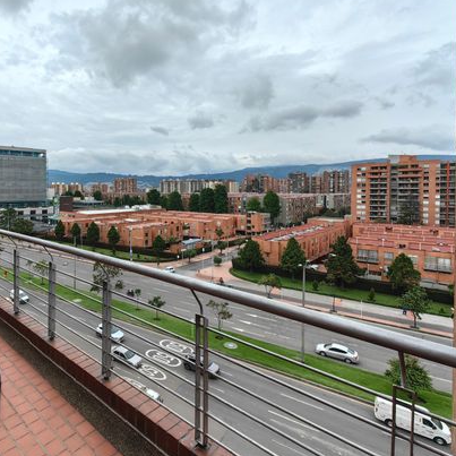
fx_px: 283
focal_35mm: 19
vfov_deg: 77.3
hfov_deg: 72.8
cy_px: 198
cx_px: 120
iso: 50
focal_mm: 1.95
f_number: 2.2
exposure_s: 1/2353
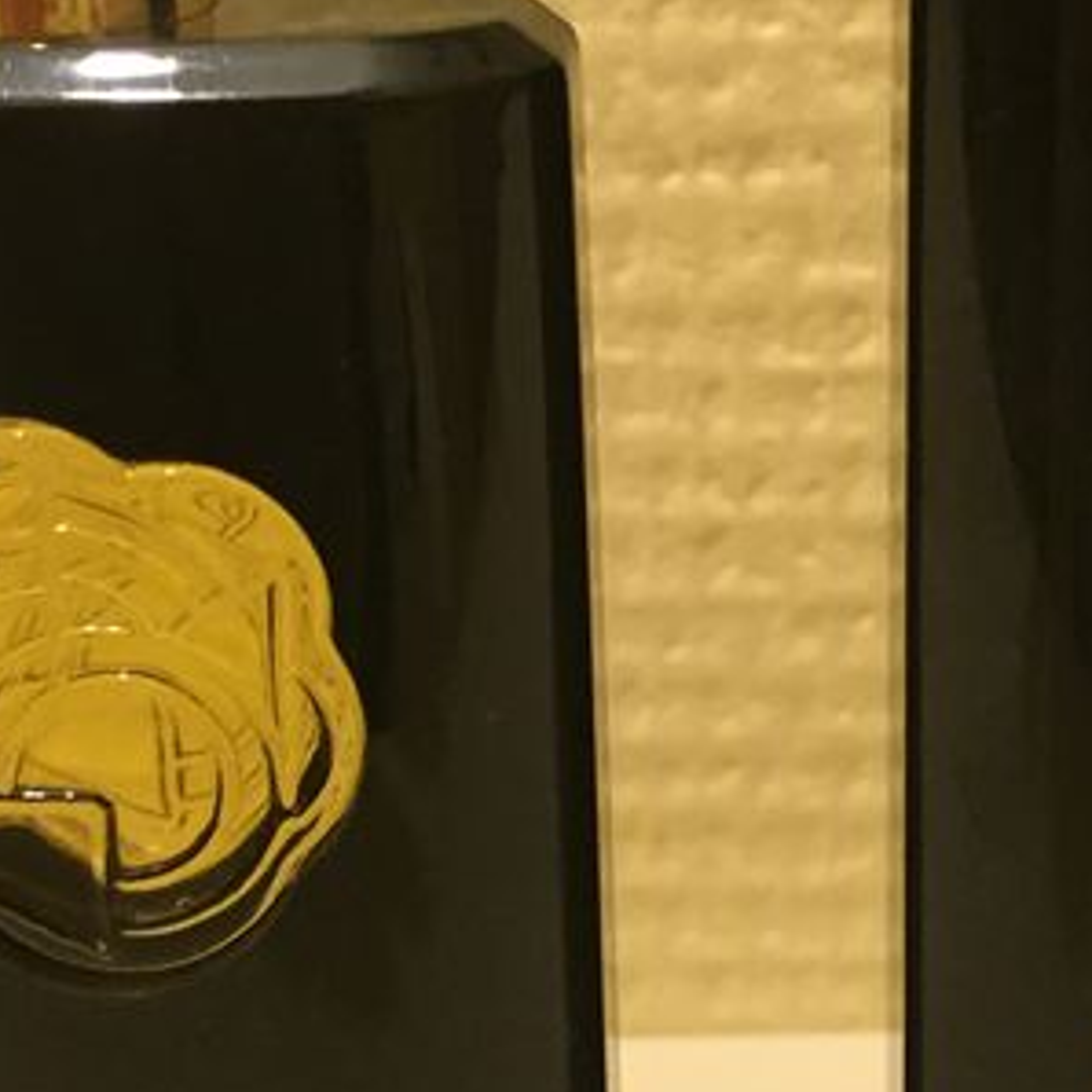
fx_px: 3069
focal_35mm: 86
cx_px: 737
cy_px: 399
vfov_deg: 20.1
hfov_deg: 20.1
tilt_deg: -19.5
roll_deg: -0.2
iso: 250
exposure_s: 1/25
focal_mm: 4.15
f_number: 2.2
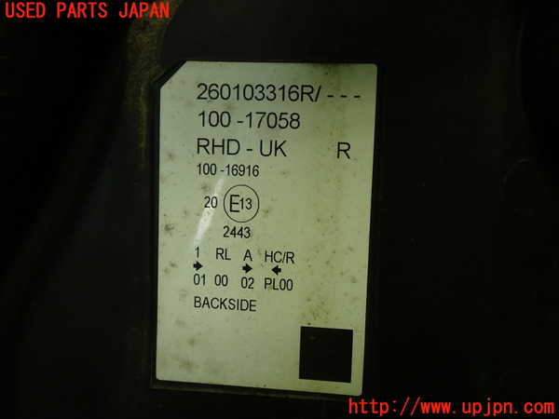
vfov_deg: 37.7
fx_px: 614
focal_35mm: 38
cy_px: 210
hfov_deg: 49.0
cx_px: 280
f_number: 2.7
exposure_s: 1/80
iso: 200
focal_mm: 6.83
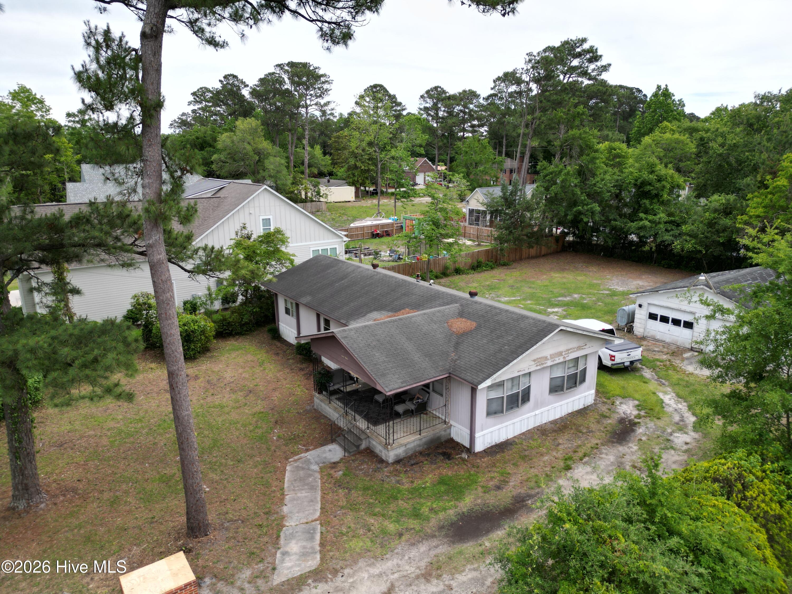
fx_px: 549
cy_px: 297
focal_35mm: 24
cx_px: 396
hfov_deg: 71.6
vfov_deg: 56.8
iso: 120
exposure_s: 1/2000
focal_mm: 6.72
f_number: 1.7
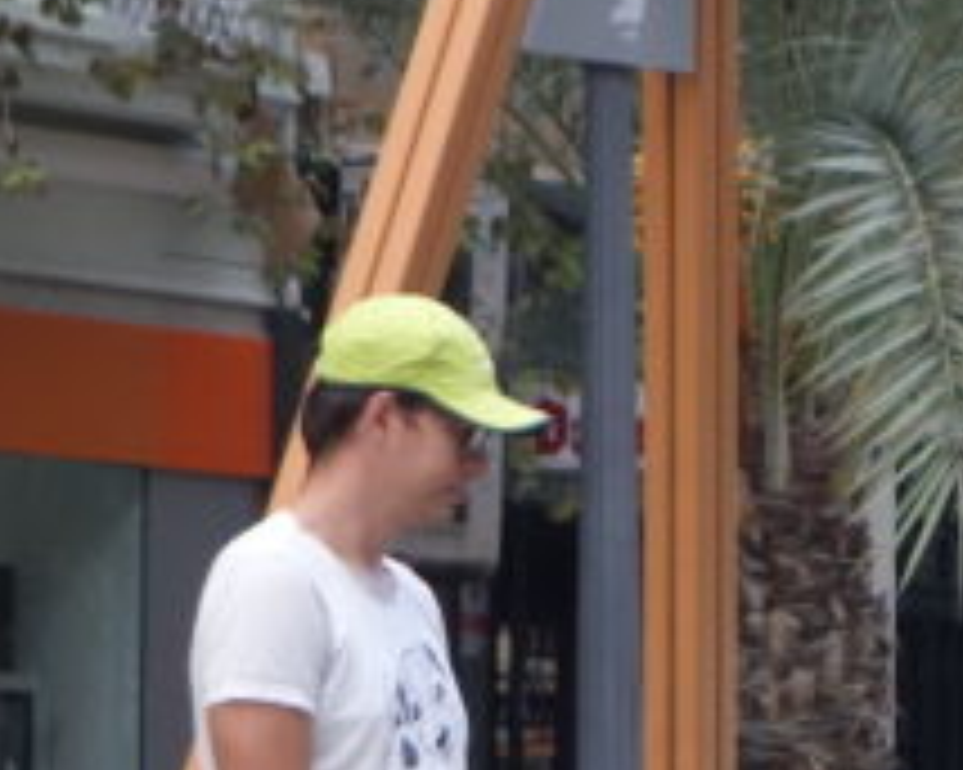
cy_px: 793
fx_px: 9600
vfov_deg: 4.6
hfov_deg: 5.6
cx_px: 1714
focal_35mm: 337
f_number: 4.9
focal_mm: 36.97
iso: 800
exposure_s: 1/80
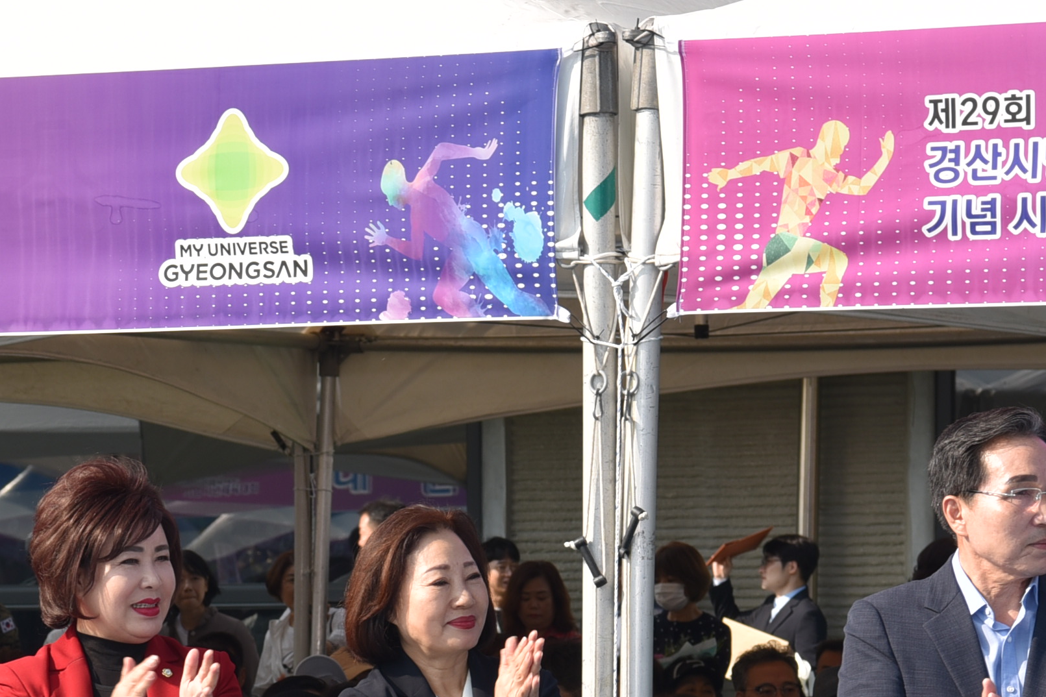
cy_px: 784
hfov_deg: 10.4
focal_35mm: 196
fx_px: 5694
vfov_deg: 7.0
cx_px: 145
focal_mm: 70
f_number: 8
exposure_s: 1/200
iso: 100
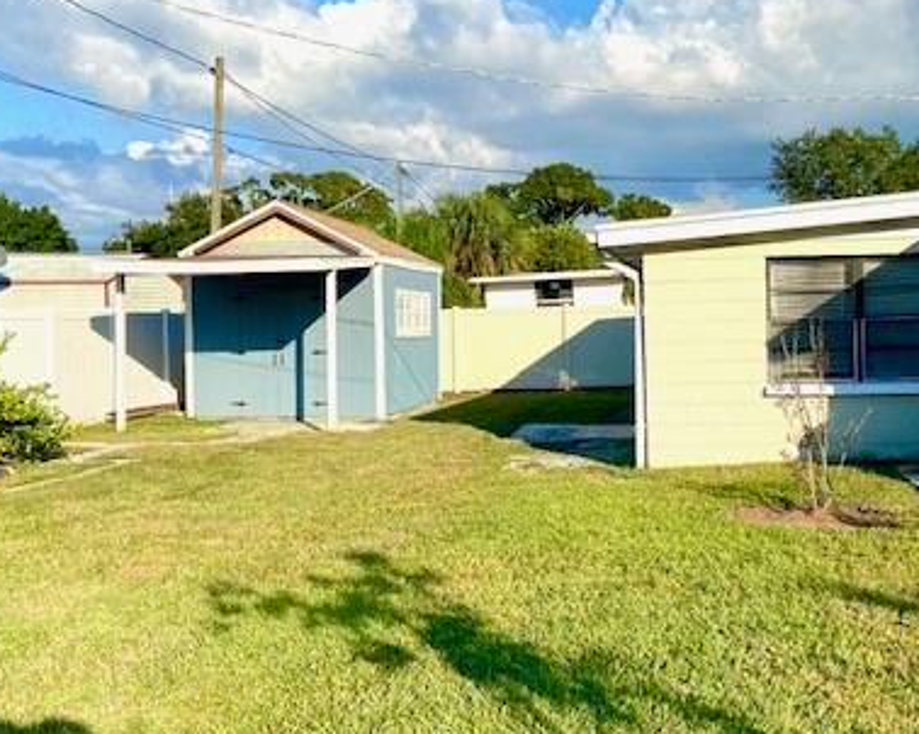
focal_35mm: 43
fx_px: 1169
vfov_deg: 34.9
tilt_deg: -1.2
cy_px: 374
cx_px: 627
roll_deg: +1.0
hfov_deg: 42.2
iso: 32
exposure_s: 1/3401
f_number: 1.8
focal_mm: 4.25
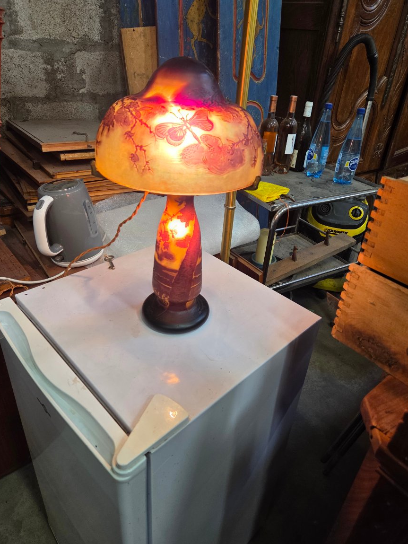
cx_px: 207
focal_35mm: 24
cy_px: 261
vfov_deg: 71.6
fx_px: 377
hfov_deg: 56.8
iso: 160
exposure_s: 1/100
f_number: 1.8
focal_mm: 5.4
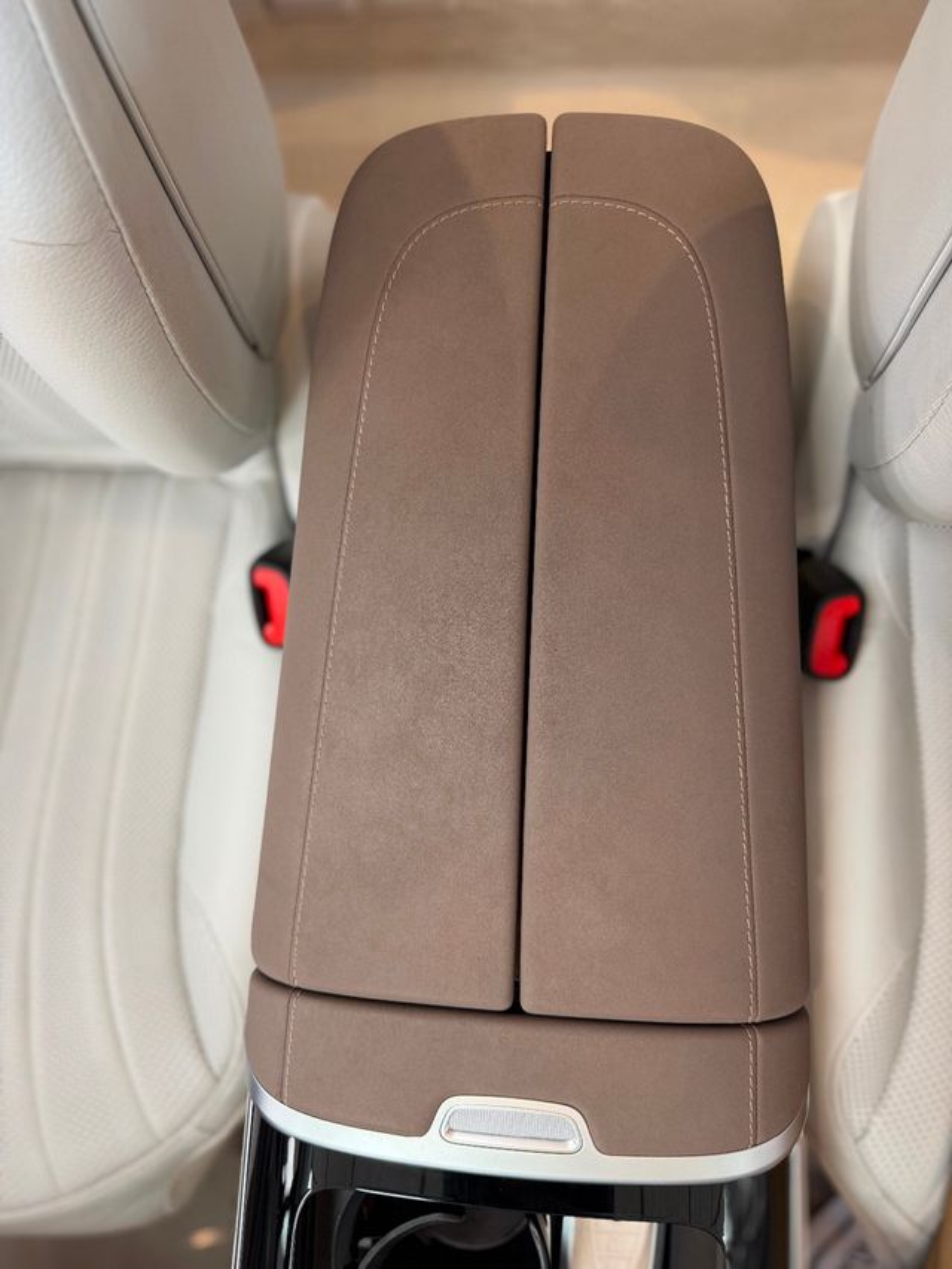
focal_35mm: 24
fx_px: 880
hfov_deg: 56.8
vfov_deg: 71.6
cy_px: 634
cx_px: 476
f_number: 1.78
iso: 125
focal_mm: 6.76
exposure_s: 1/60
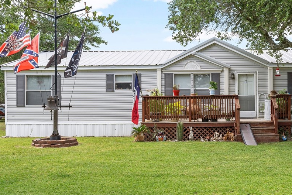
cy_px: 96
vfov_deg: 28.1
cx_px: 198
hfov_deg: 40.5
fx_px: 389
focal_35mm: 48
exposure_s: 1/100
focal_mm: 35
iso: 80
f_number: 7.1
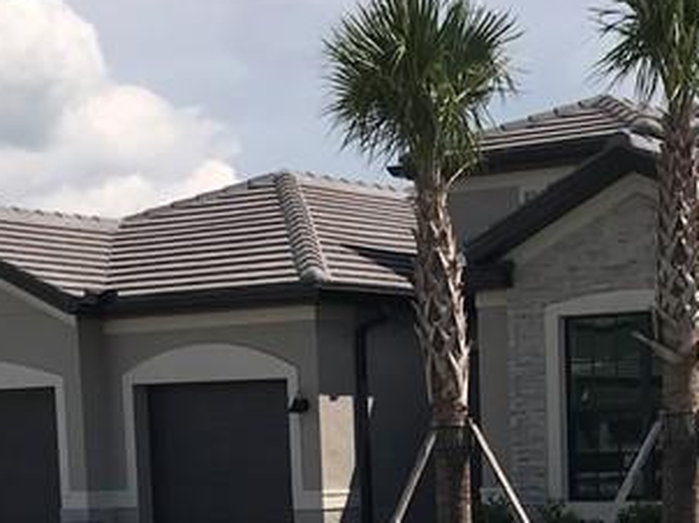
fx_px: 1917
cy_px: 690
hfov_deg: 20.3
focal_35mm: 95
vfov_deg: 14.8
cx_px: 618
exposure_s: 1/4808
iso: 25
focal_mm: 3.99
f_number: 1.8
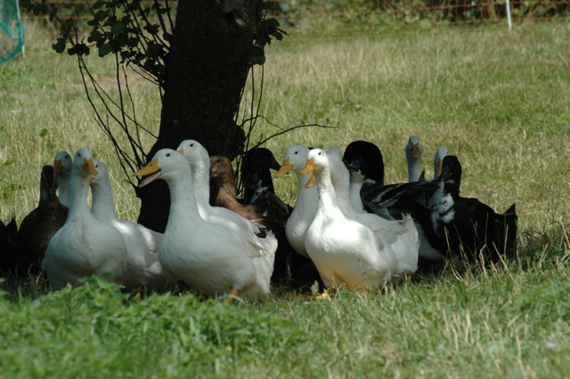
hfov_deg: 8.9
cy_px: 190
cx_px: 285
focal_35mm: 232
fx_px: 3679
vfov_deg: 5.9
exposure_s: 1/800
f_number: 7.1
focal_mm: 155
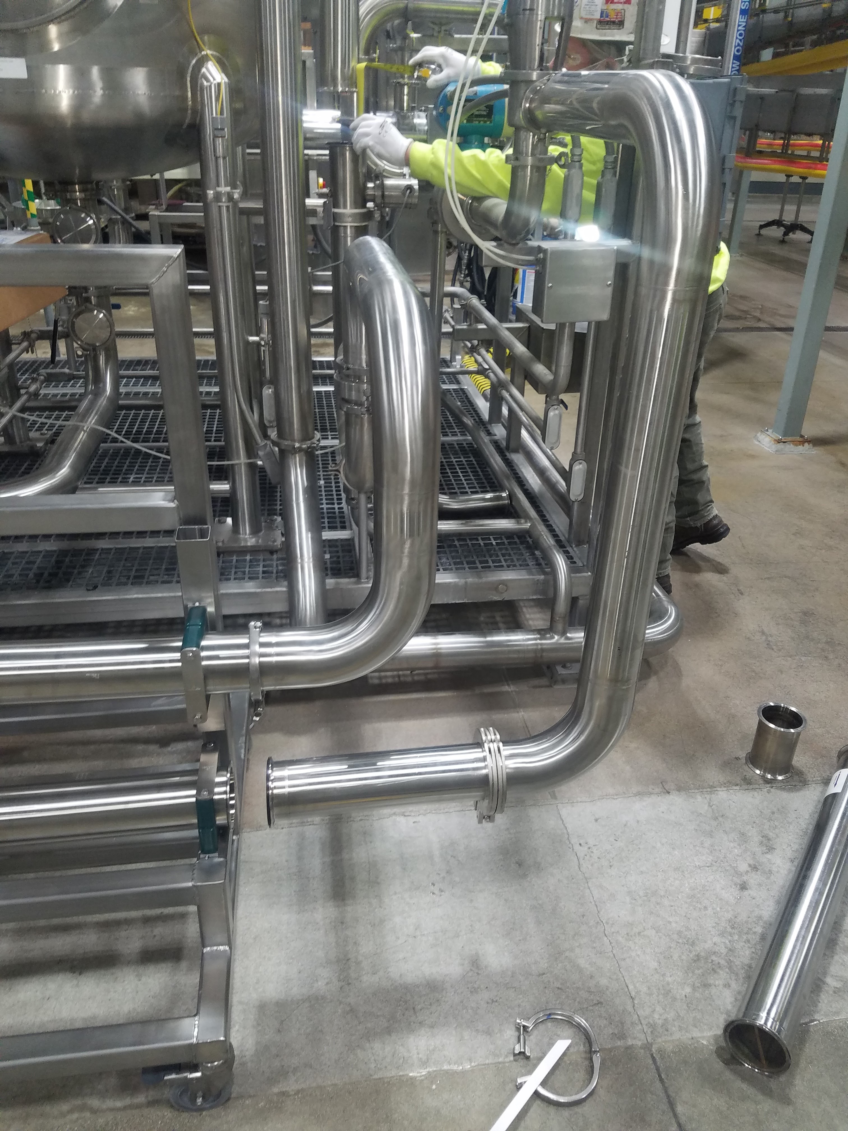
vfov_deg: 67.3
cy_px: 566
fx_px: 849
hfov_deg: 53.1
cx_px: 424
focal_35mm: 26
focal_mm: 4.2
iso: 125
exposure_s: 1/40
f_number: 1.7
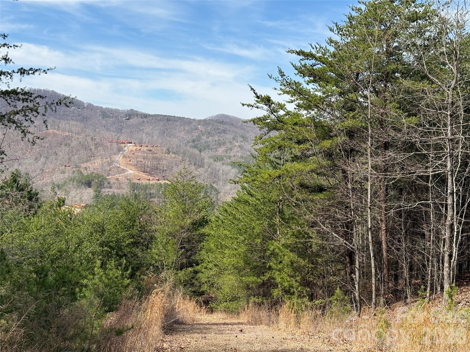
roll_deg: -1.4
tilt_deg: -2.5
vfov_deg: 30.3
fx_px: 652
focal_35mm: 48
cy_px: 176
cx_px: 235
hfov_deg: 39.7
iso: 64
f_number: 1.78
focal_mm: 6.76
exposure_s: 1/2976
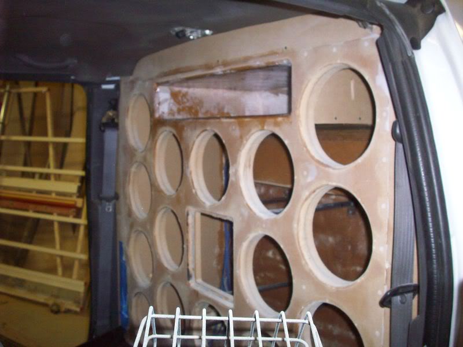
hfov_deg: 50.1
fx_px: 495
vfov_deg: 38.7
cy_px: 174
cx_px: 232
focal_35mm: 37
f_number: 2.8
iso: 200
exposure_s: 1/64
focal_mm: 6.2
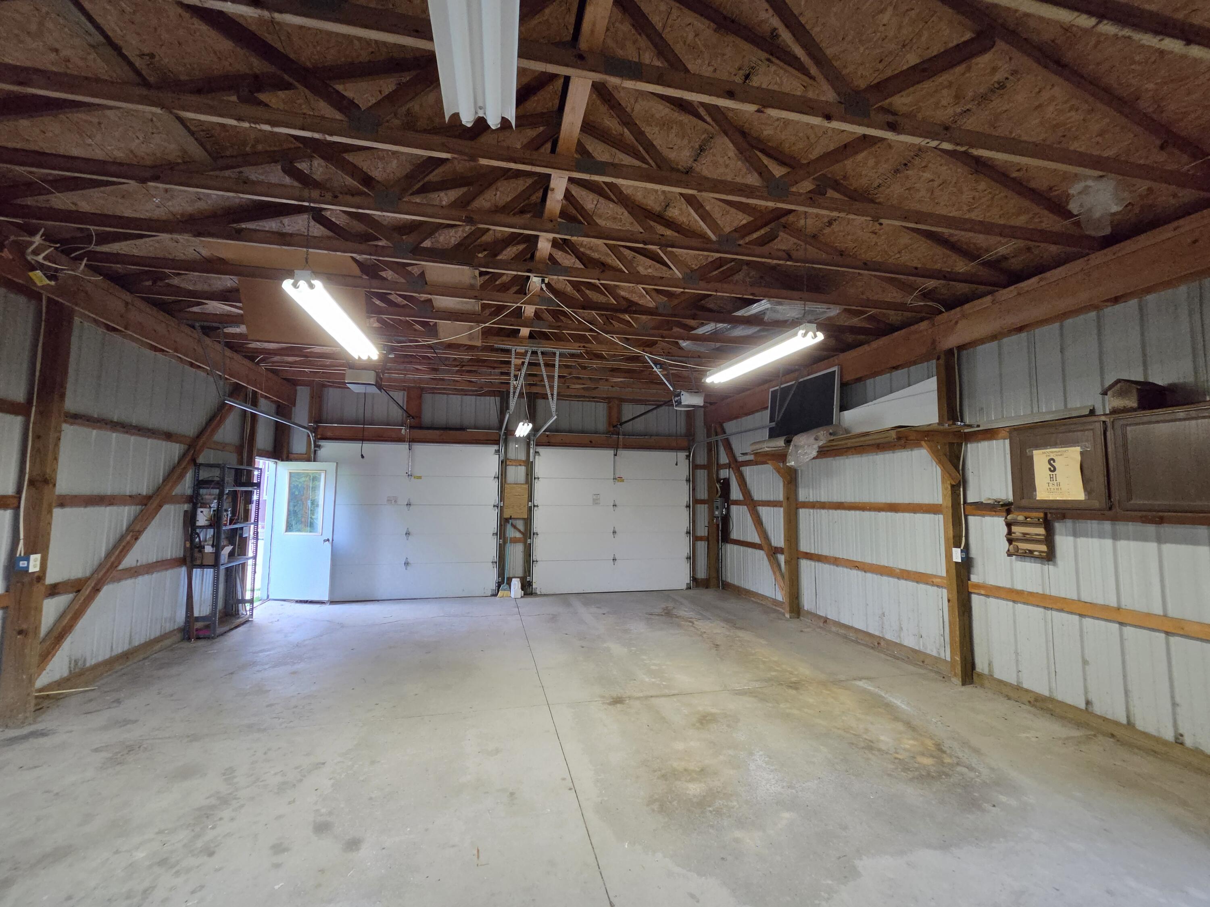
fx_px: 454
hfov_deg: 106.2
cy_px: 454
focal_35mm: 13
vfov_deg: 89.9
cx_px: 605
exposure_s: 1/60
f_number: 2.2
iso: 1000
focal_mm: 2.2
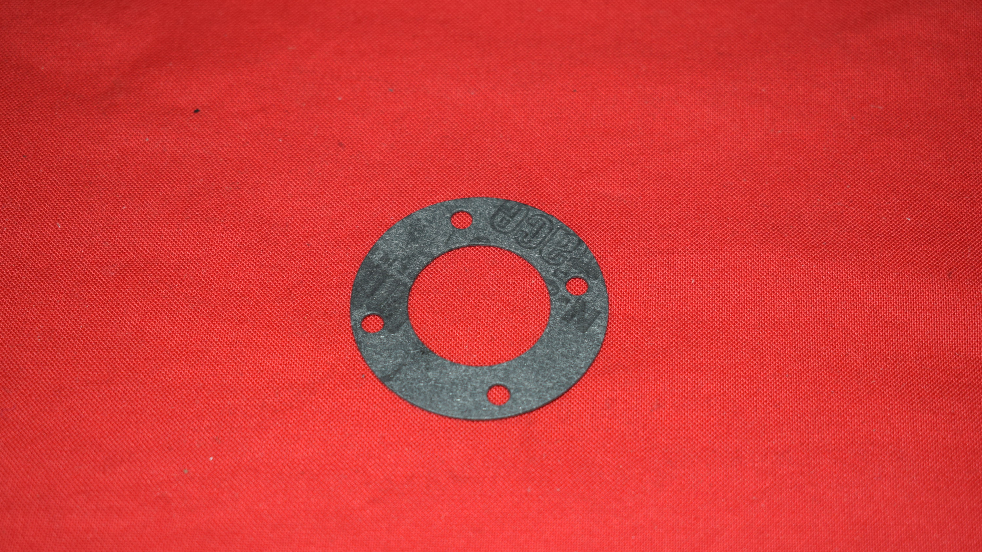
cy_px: 322
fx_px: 1640
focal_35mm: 63
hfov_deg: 33.3
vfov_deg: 19.1
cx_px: 491
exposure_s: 1/200
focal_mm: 40
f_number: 5.6
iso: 400
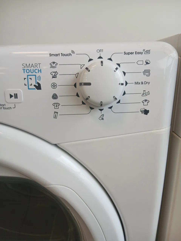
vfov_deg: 67.3
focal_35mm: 26
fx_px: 181
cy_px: 120
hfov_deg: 53.1
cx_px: 90
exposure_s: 1/50
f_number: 1.8
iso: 50
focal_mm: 3.98
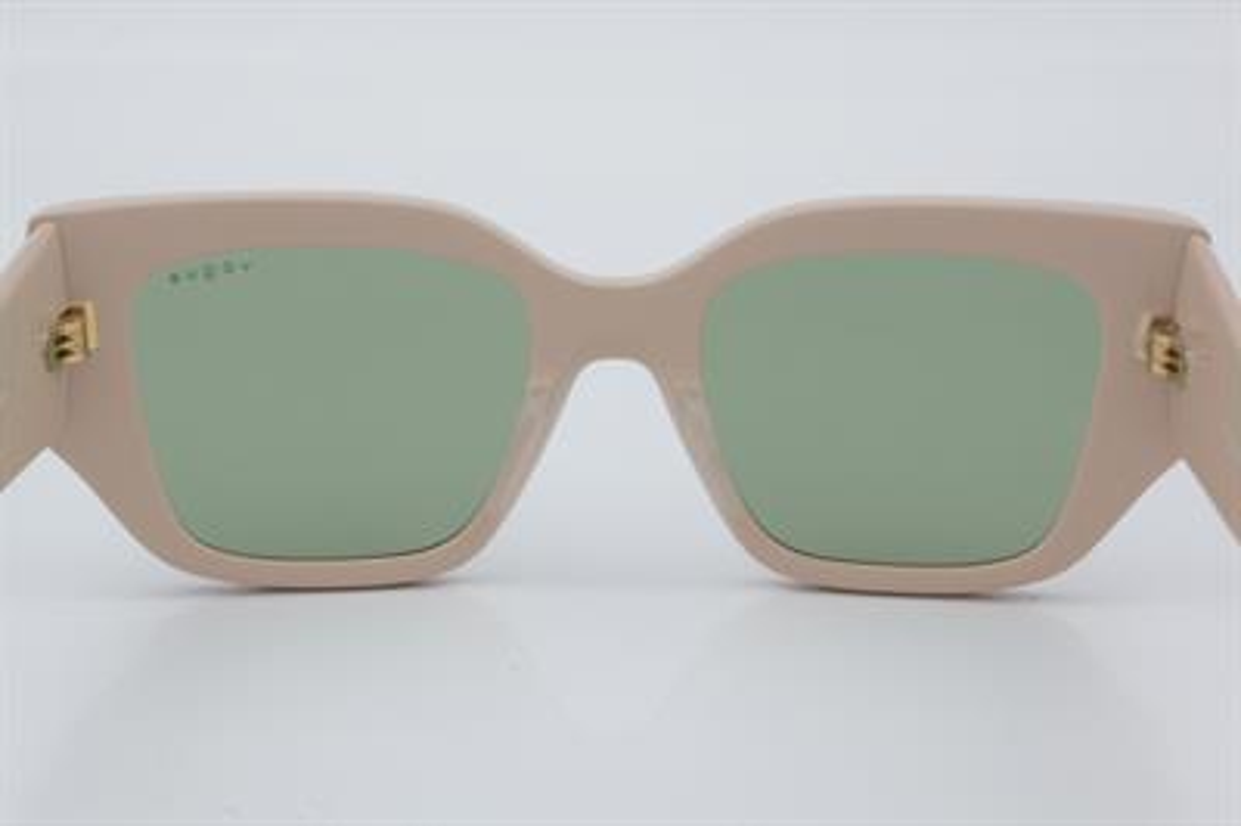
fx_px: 2842
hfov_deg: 24.6
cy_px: 413
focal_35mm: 82
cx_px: 620
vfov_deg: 16.5
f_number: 32
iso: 100
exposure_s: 1/4
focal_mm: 55
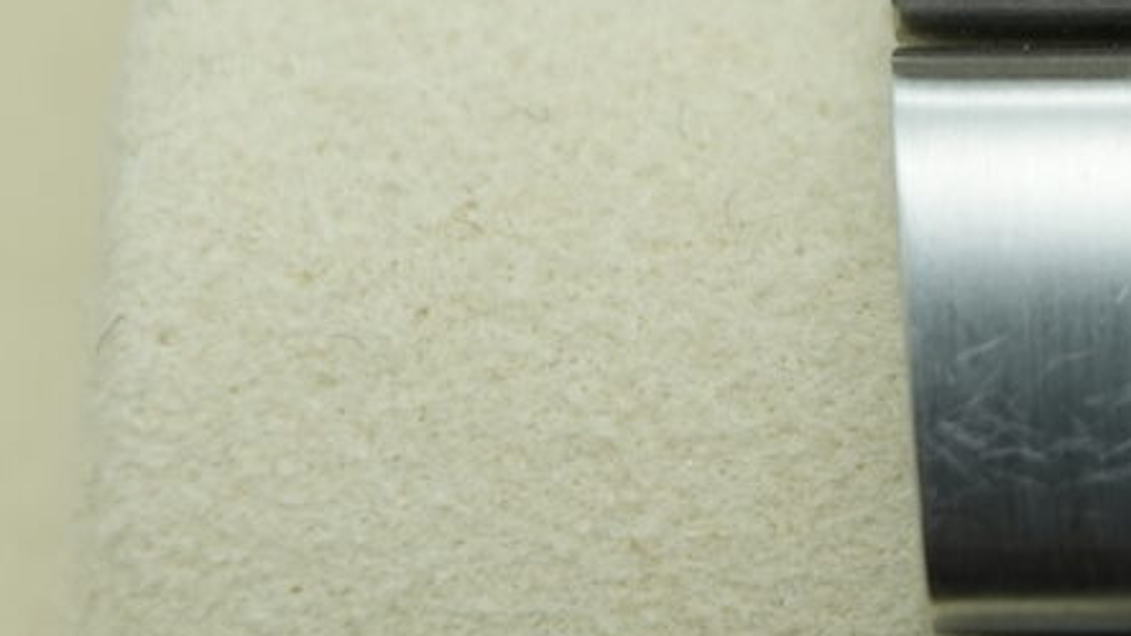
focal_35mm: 212
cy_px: -137
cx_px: 1386
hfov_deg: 10.0
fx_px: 6357
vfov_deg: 5.7
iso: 400
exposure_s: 1/250
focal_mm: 35
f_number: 5
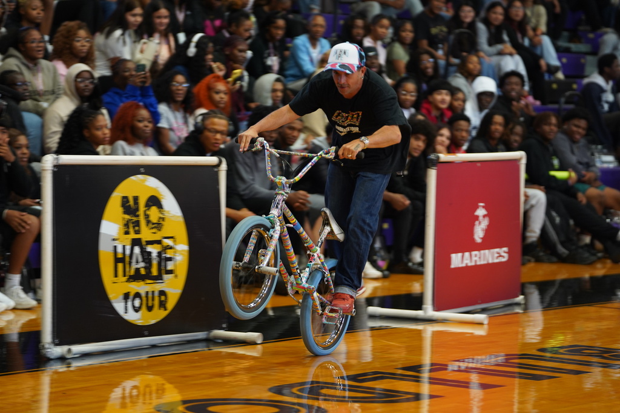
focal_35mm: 148
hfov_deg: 13.9
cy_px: 206
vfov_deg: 9.3
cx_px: 310
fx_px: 2549
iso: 1250
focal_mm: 148
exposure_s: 1/160
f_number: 2.8
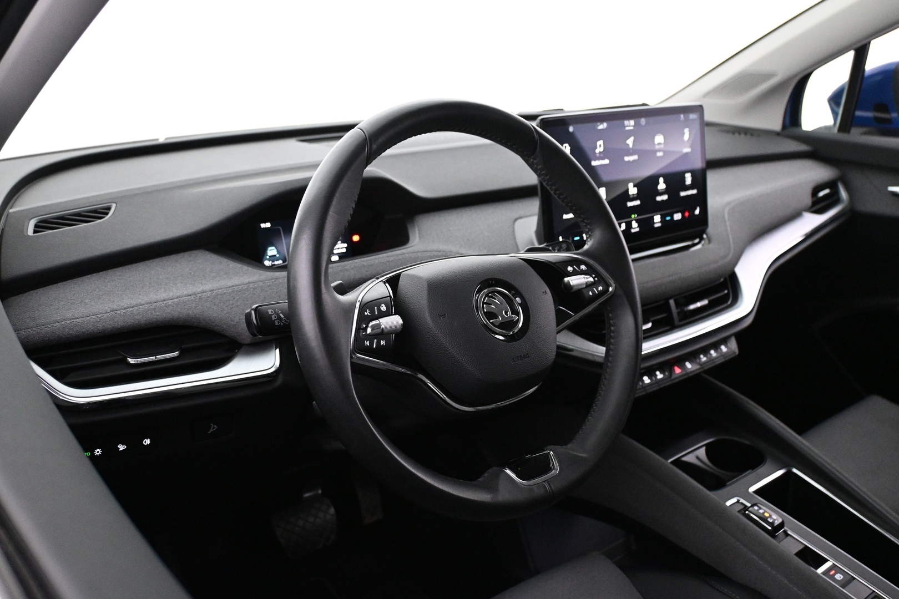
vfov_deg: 40.8
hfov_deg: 58.3
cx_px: 450
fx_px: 805
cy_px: 300
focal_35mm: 32
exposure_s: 1/50
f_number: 4
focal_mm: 21.5
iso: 4000
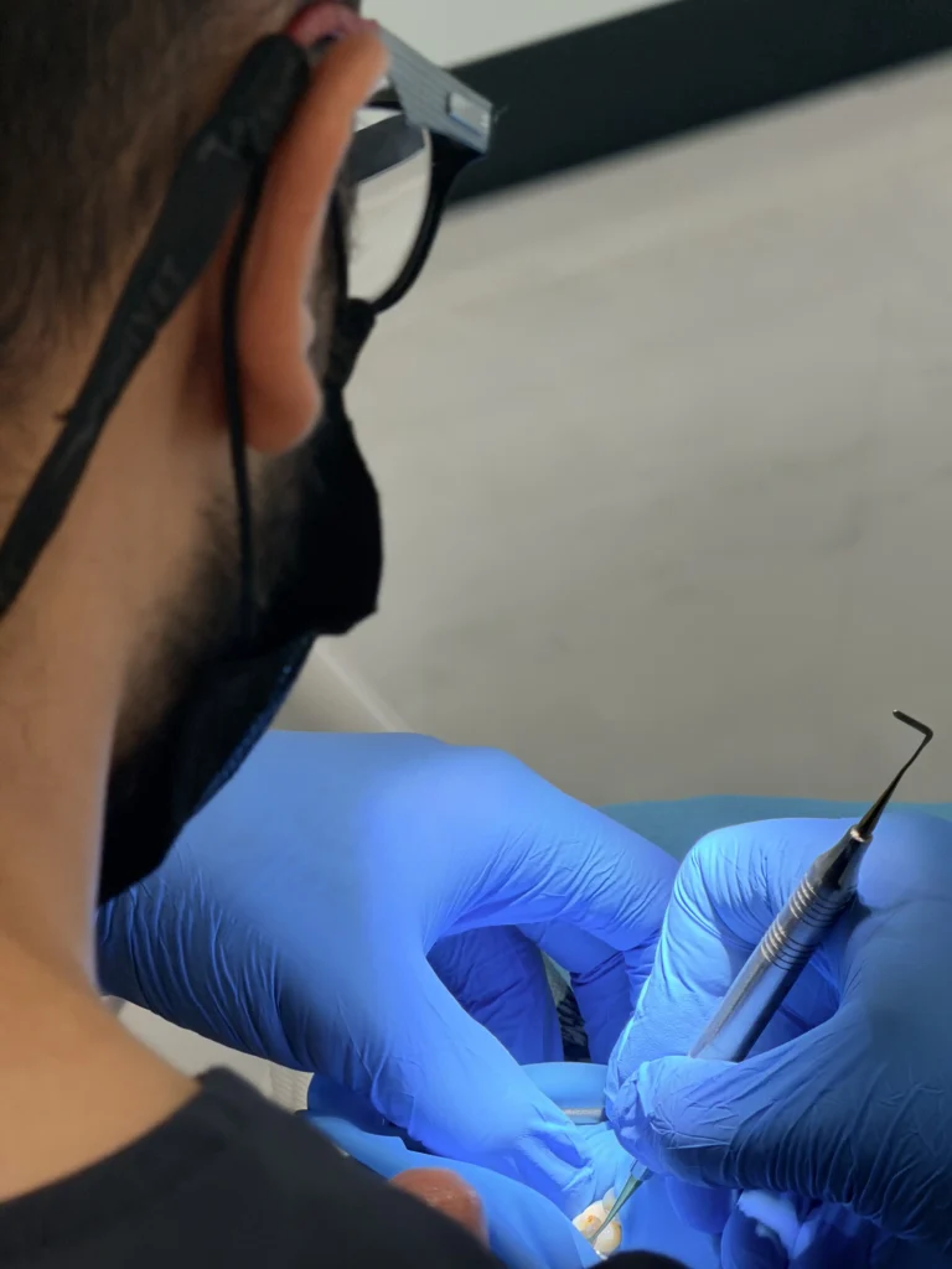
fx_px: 7334
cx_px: 476
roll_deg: -6.0
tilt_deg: -37.7
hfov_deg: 7.4
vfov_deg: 9.9
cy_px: 634
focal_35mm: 200
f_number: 2.8
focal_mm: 16.89
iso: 80
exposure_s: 1/121
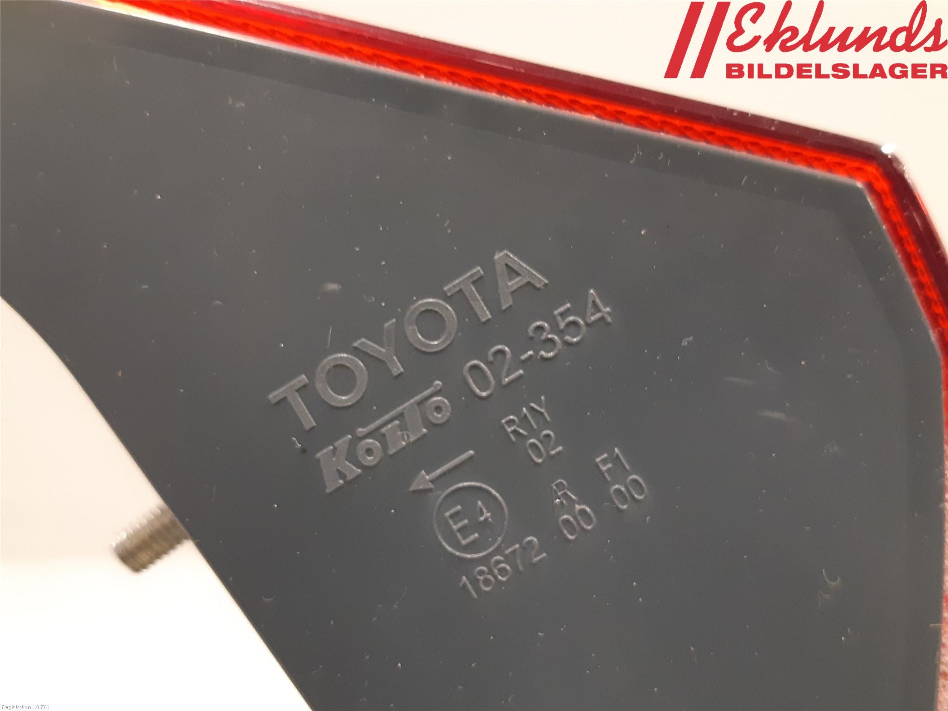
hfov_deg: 67.3
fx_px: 712
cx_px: 474
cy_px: 356
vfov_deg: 53.1
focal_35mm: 26
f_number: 1.7
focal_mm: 3.93
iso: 320
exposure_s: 1/25
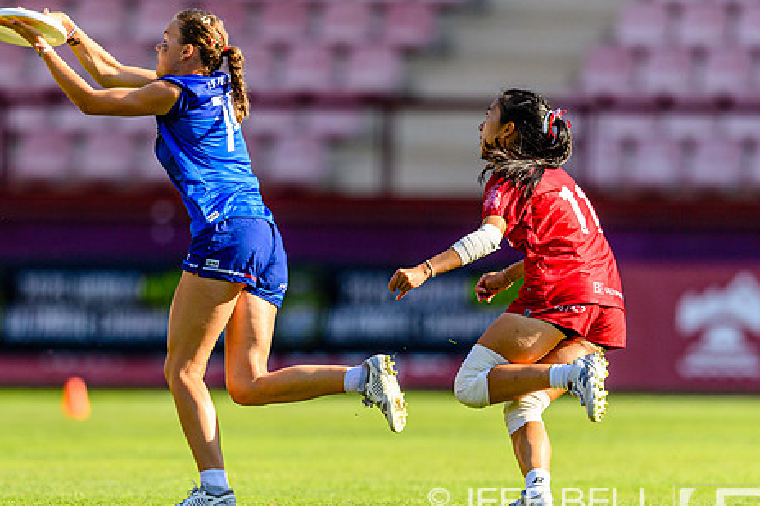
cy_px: 323
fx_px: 16755
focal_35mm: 794
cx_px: 280
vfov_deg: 1.7
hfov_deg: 2.6
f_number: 3.2
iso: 200
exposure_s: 1/1250
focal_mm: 400
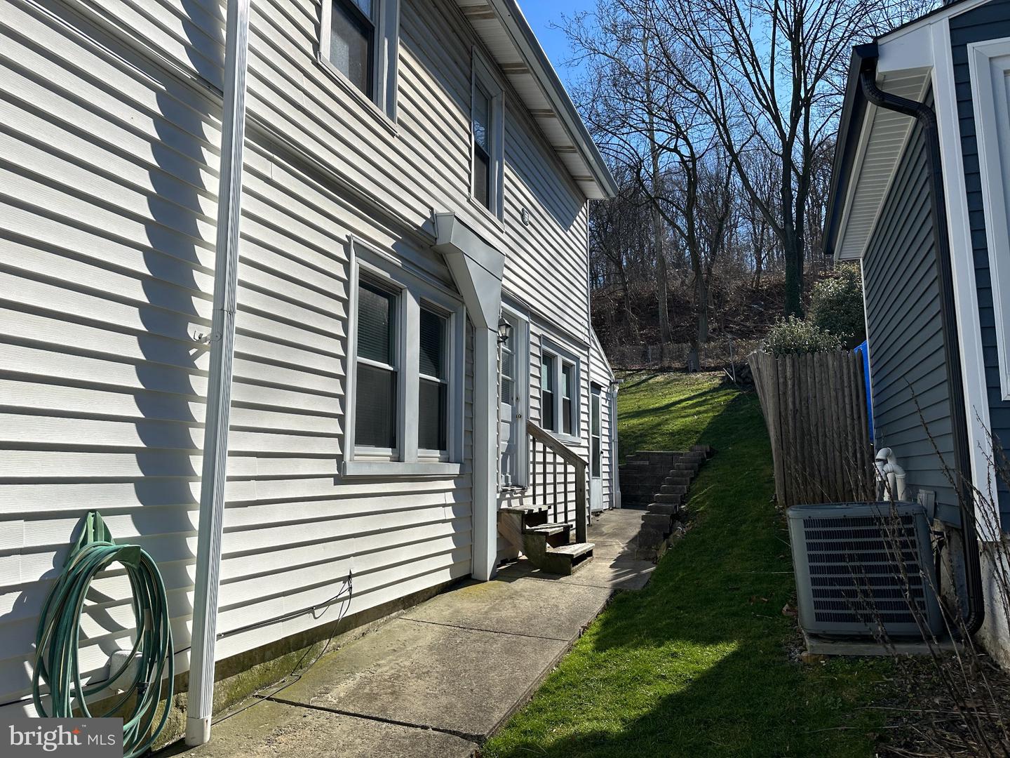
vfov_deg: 56.8
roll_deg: -1.8
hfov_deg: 71.6
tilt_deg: +9.6
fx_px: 700
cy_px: 379
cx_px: 505
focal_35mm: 24
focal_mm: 6.86
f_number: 1.78
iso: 80
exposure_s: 1/3861
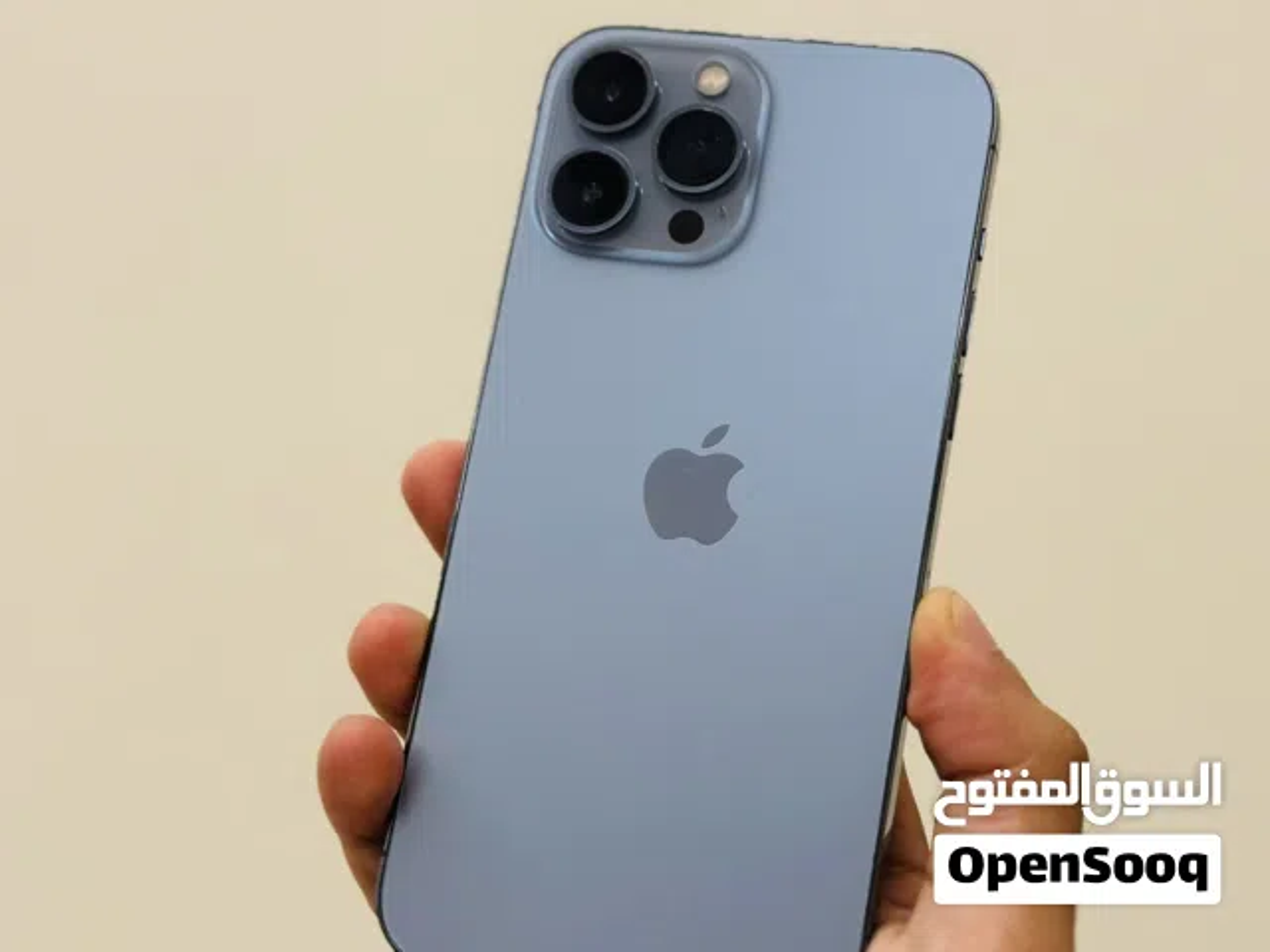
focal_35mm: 48
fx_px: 1761
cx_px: 635
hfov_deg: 39.7
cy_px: 476
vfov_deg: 30.3
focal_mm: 6.86
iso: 160
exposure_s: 1/50
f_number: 1.78
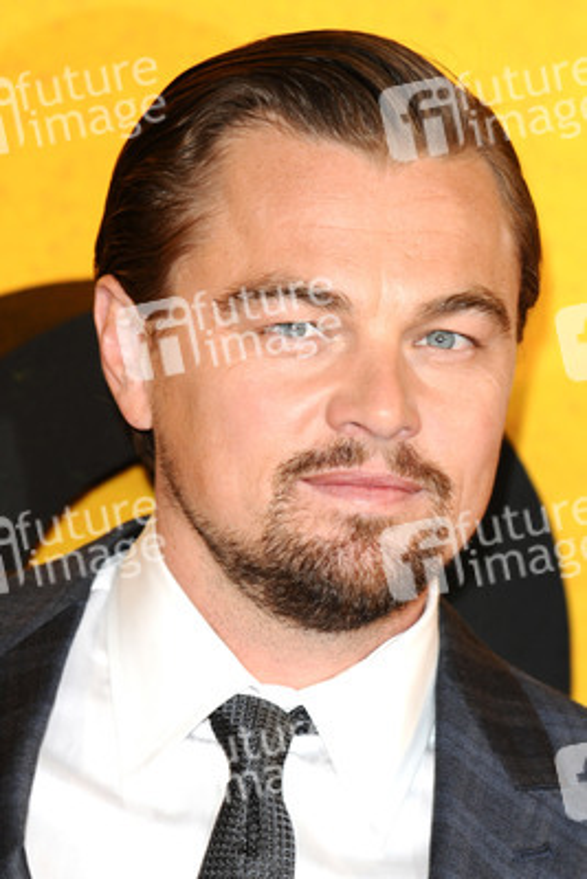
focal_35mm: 262
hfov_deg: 5.2
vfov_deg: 7.8
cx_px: 294
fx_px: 6414
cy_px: 440
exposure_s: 1/200
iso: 320
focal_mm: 175
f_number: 4.5
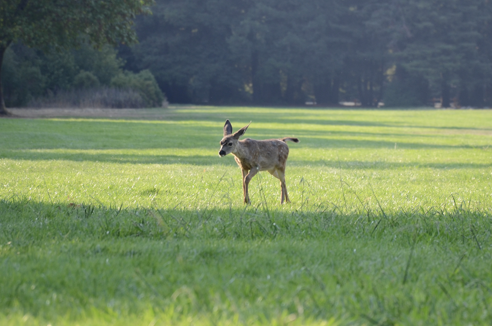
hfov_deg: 9.0
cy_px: 162
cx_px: 238
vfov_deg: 6.0
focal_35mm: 228
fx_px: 3109
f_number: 5.6
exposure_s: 1/320
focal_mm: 140
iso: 320
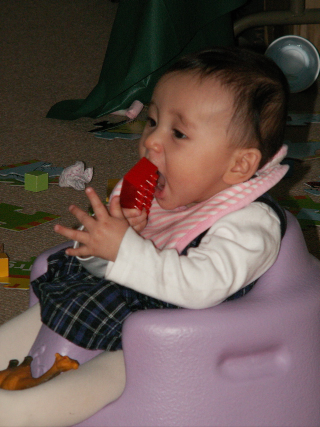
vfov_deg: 10.6
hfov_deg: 8.0
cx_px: 160
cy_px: 214
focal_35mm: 186
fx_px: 2294
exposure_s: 1/50
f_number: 4
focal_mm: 30.5
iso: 160
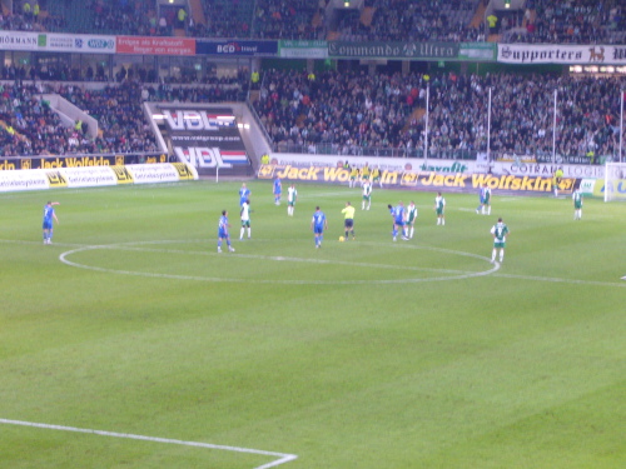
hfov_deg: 18.7
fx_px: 1899
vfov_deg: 14.1
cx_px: 313
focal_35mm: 105
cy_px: 234
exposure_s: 1/15
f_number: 5
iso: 160
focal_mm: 17.4
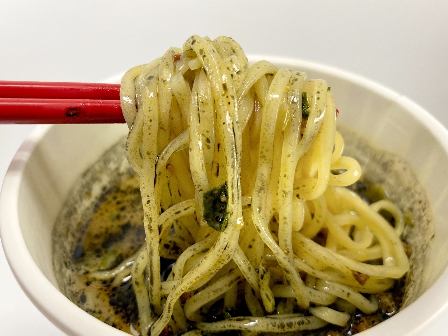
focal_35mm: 27
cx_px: 230
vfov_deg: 51.4
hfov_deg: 65.3
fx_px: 349
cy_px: 168
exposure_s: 1/96
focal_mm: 4.25
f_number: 1.8
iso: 125
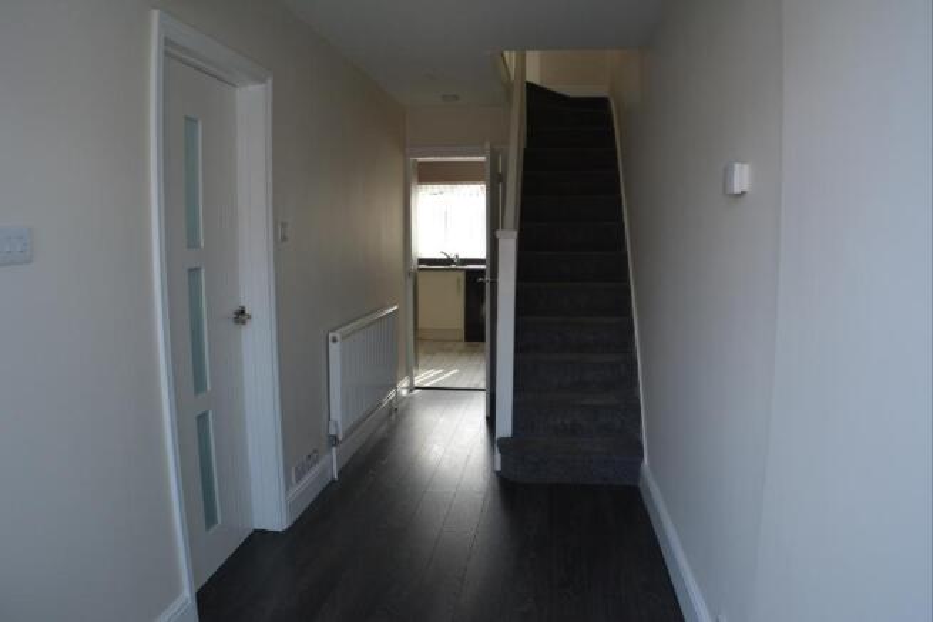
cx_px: 466
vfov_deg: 38.4
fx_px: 894
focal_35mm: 34
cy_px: 311
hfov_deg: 55.1
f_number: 5.6
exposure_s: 1/125
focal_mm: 23
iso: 400
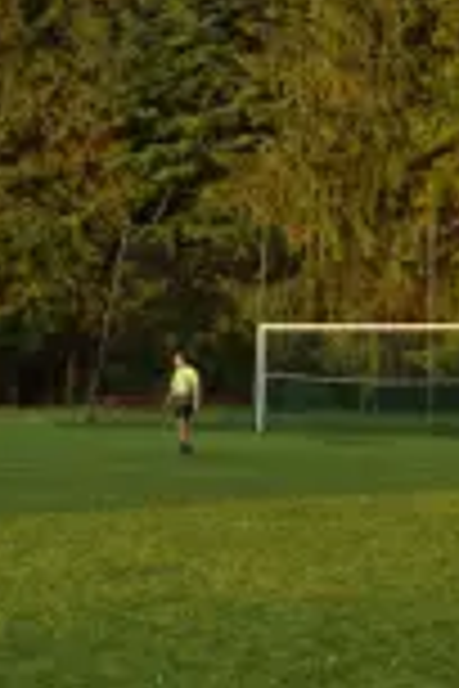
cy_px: -207
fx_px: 2104
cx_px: 202
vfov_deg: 17.4
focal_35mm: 110
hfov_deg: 12.5
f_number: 4.5
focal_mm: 42
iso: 800
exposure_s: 1/160
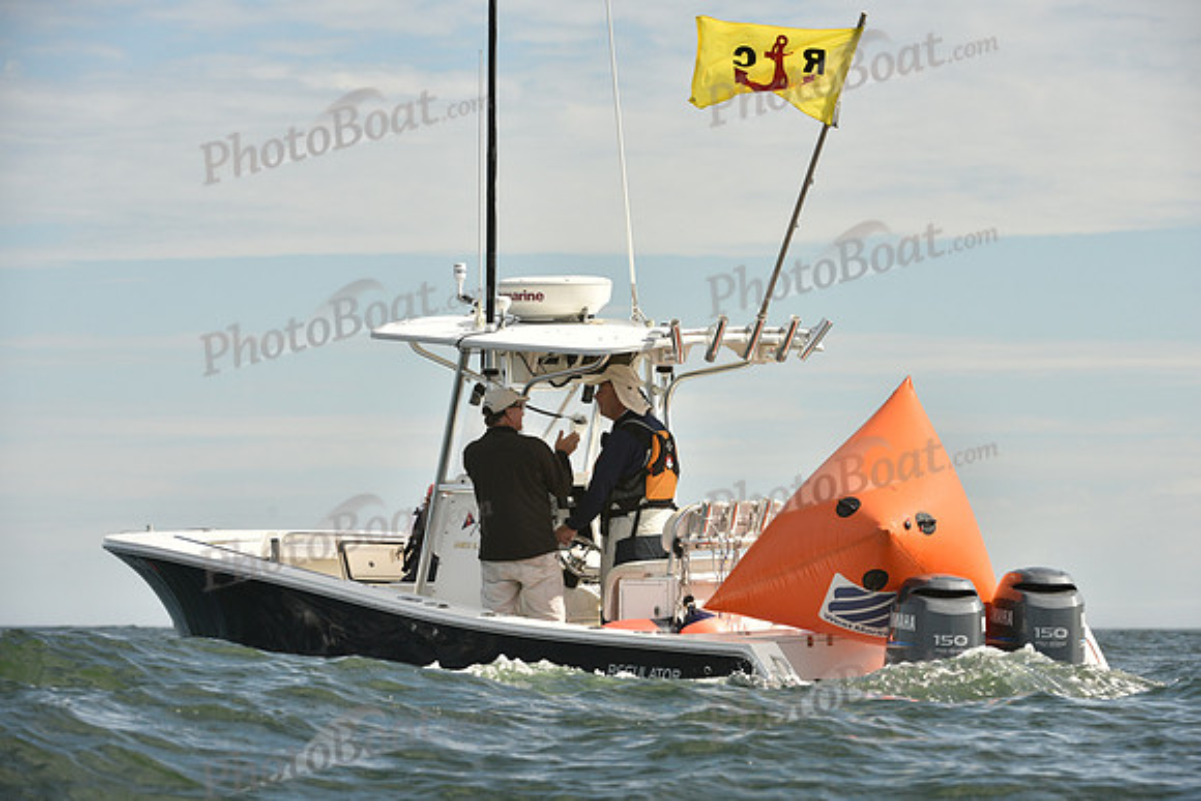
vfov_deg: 6.9
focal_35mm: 200
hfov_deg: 10.3
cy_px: 400
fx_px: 6673
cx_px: 600
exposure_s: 1/1250
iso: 400
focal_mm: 200
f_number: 8
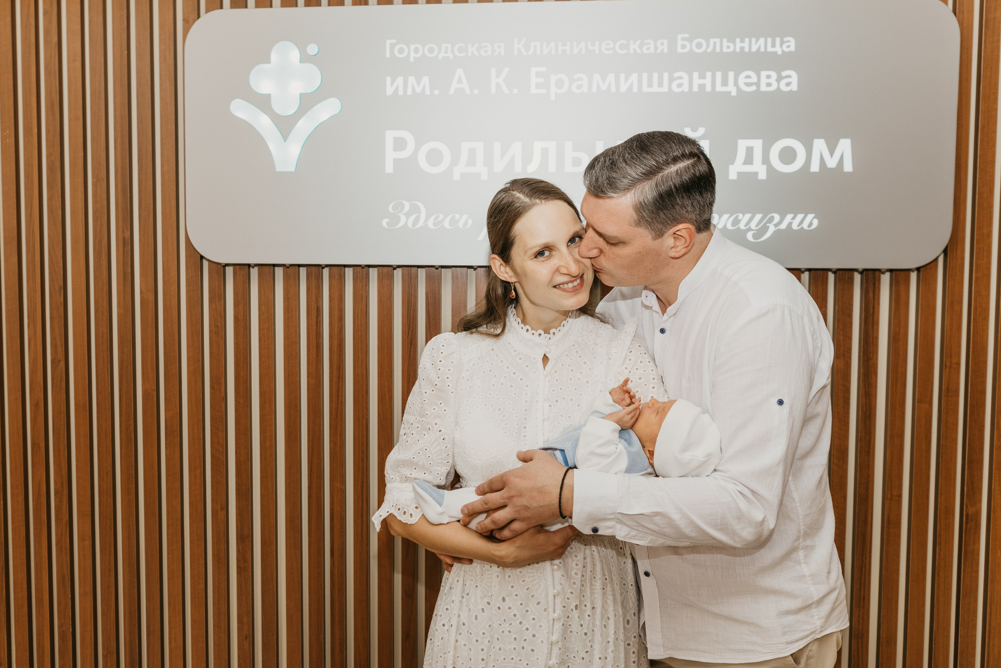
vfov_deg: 39.9
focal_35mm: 33
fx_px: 918
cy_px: 305
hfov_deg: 57.0
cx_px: 435
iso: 200
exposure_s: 1/160
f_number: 4
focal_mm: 28
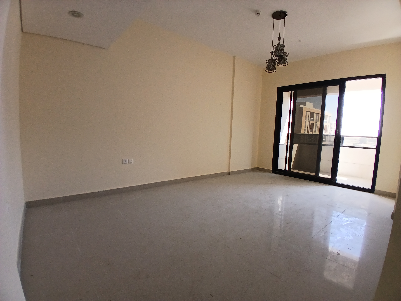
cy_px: 150
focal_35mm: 17
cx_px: 200
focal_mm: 1.4
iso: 80
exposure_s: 1/50
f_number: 2.2
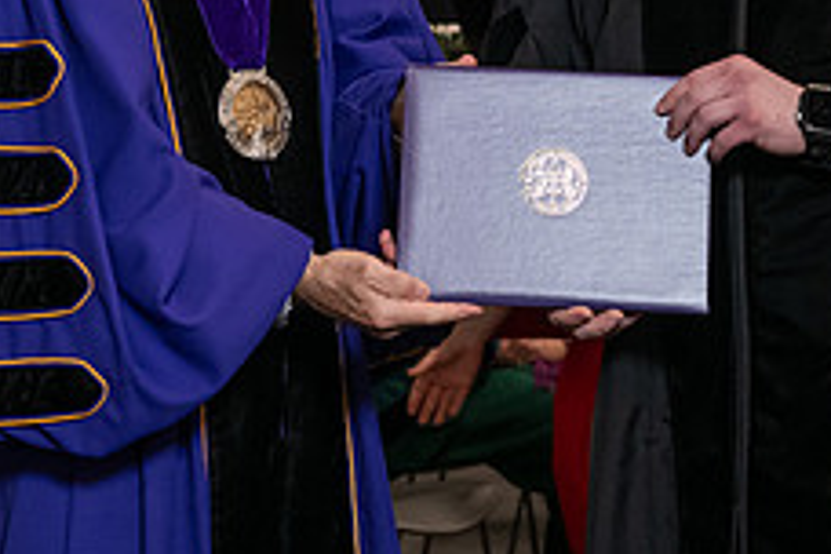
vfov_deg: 8.6
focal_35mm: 158
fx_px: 3647
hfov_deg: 13.0
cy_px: 20
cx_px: 397
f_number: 5
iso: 2000
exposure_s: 1/125
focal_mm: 62
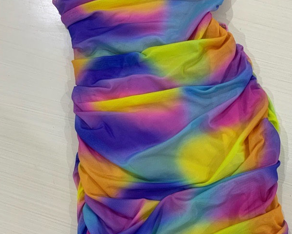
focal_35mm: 42
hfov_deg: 43.7
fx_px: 363
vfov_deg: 35.6
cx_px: 169
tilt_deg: -79.0
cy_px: 131
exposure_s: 1/60
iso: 250
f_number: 1.8
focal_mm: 4.25
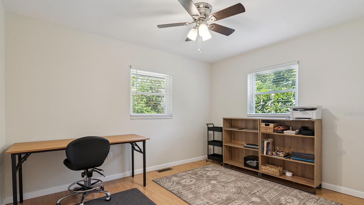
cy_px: 114
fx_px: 183
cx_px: 182
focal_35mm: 19
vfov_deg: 58.2
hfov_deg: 89.6
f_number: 9
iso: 320
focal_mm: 18
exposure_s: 1/15
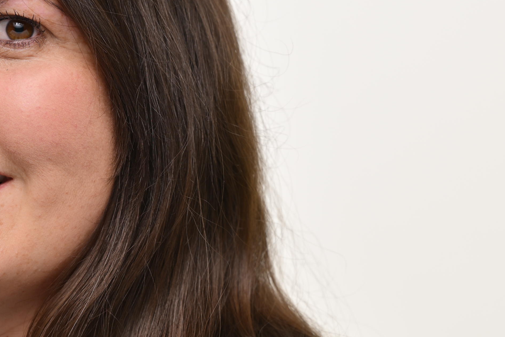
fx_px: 3886
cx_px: 88
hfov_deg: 7.4
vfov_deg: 5.0
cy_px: 244
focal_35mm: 277
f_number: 4
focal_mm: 85
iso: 64
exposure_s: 1/200
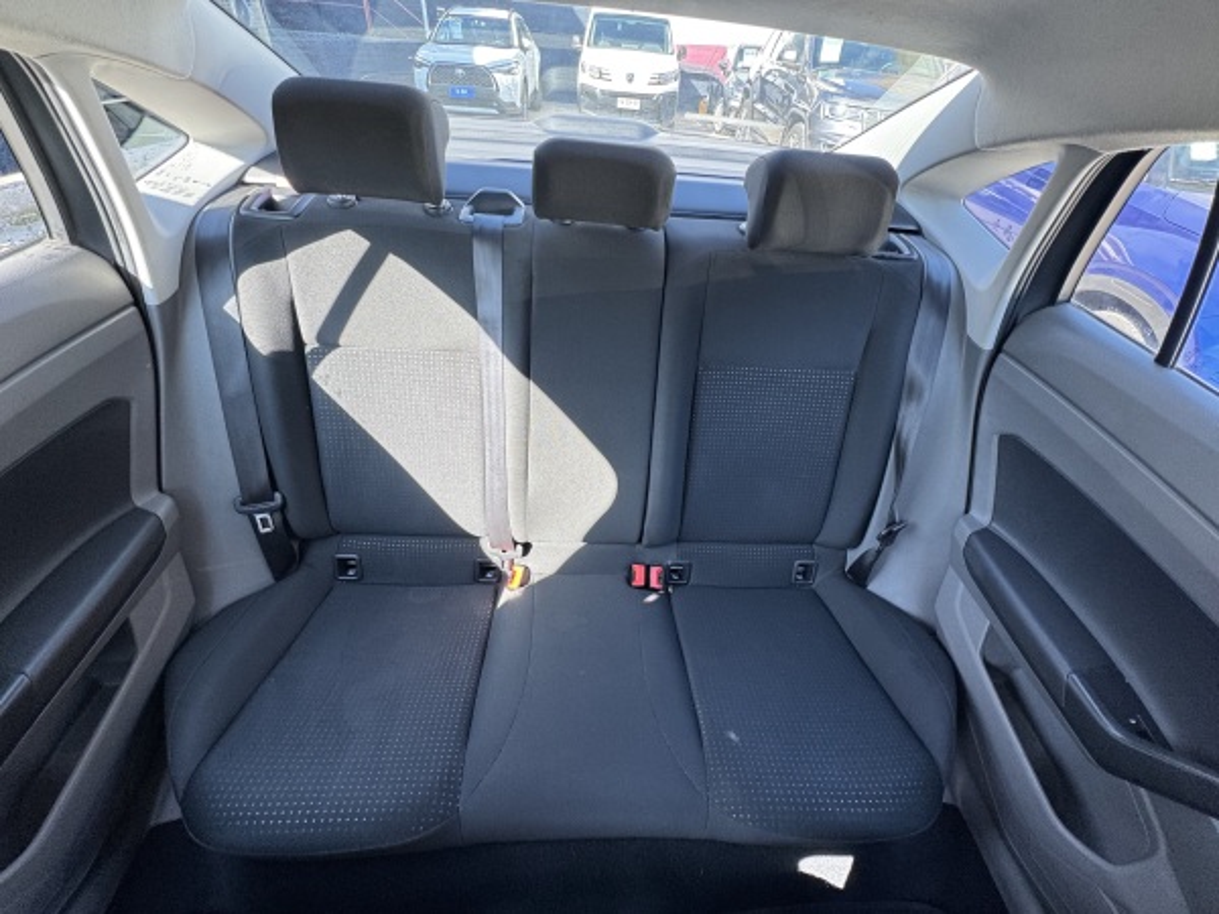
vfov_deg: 85.7
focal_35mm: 14
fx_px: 493
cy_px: 457
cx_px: 610
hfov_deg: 102.1
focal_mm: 2.22
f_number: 2.2
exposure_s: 1/99
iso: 125
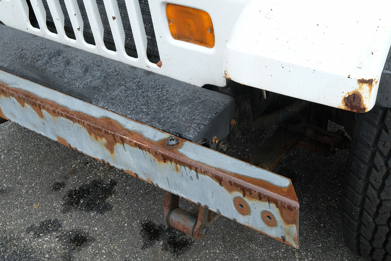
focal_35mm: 51
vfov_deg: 26.5
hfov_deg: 38.9
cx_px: 196
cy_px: 130
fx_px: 554
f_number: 14
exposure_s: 1/34
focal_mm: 34.3
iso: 800
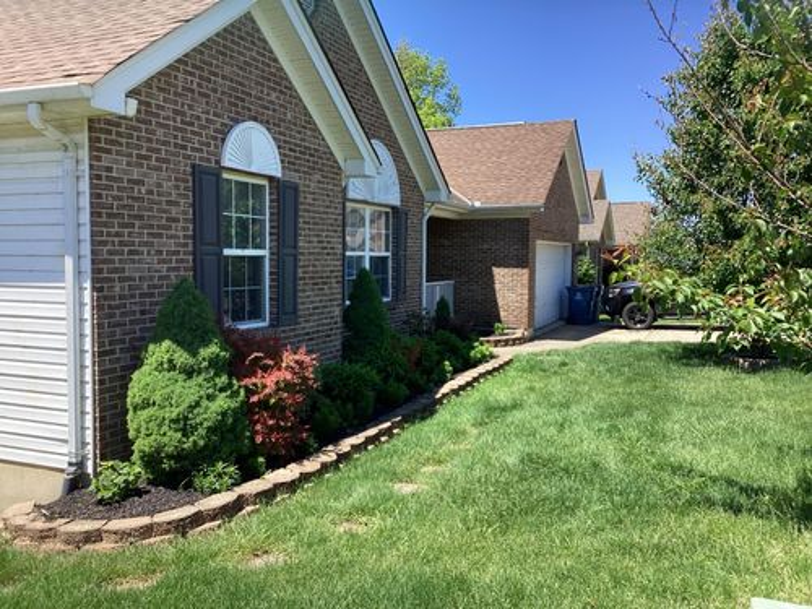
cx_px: 406
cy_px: 304
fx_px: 727
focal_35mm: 31
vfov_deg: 45.4
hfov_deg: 58.4
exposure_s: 1/473
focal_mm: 3.3
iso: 25
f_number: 2.4
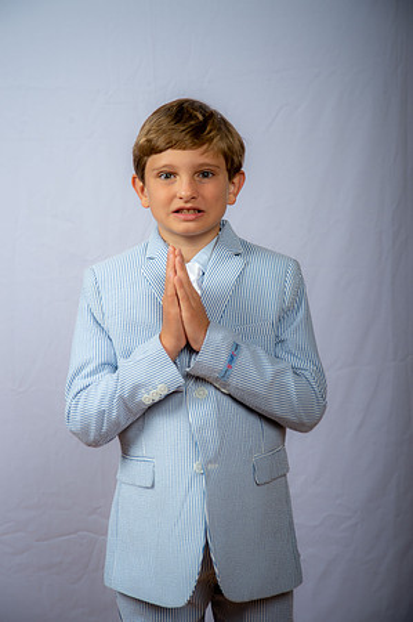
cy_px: 311
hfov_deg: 19.4
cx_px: 206
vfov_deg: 28.9
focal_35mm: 70
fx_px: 1207
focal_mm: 70
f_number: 6.3
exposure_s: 1/200
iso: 250
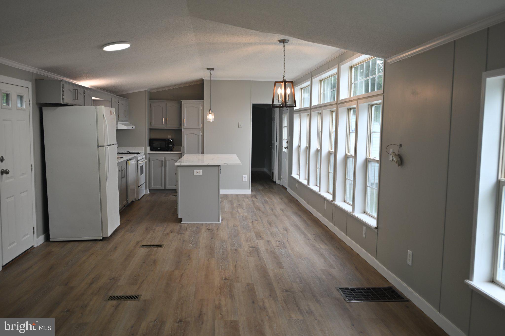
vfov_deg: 41.1
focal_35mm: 32
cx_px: 252
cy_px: 168
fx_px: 449
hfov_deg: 58.7
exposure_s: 1/160
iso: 200
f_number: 2.8
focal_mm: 32
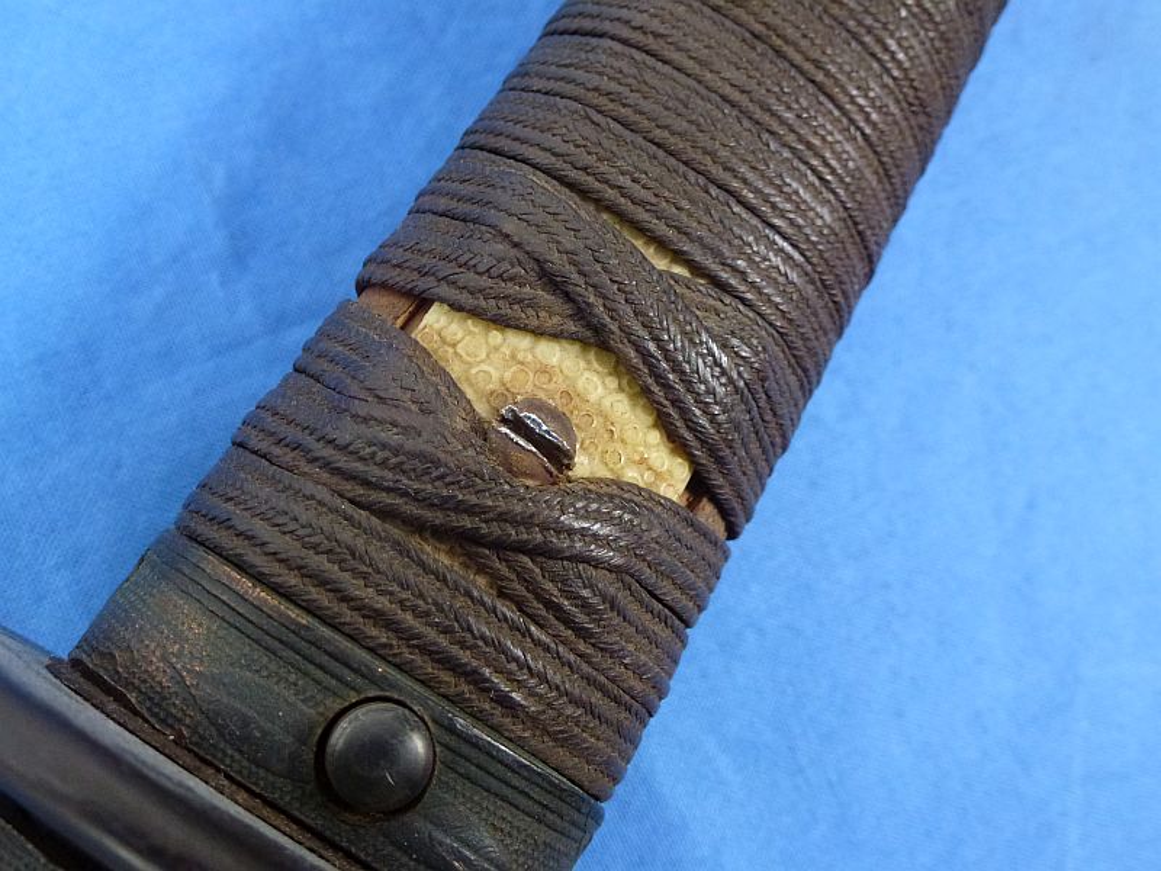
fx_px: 1107
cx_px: 580
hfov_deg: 55.4
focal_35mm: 33
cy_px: 436
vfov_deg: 42.9
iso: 400
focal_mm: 5.9
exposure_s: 1/60
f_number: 3.6
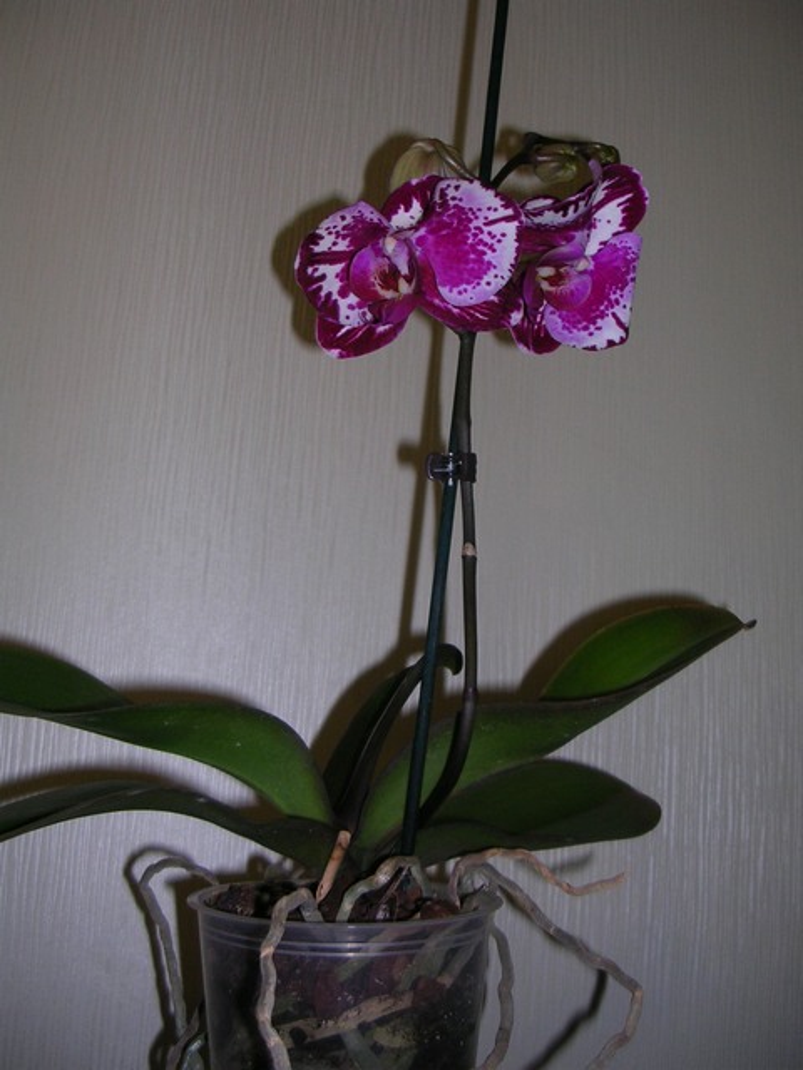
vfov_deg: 49.0
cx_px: 402
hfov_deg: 37.7
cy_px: 535
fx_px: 1175
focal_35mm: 38
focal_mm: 5.8
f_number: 2.8
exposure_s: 1/60.1
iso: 50
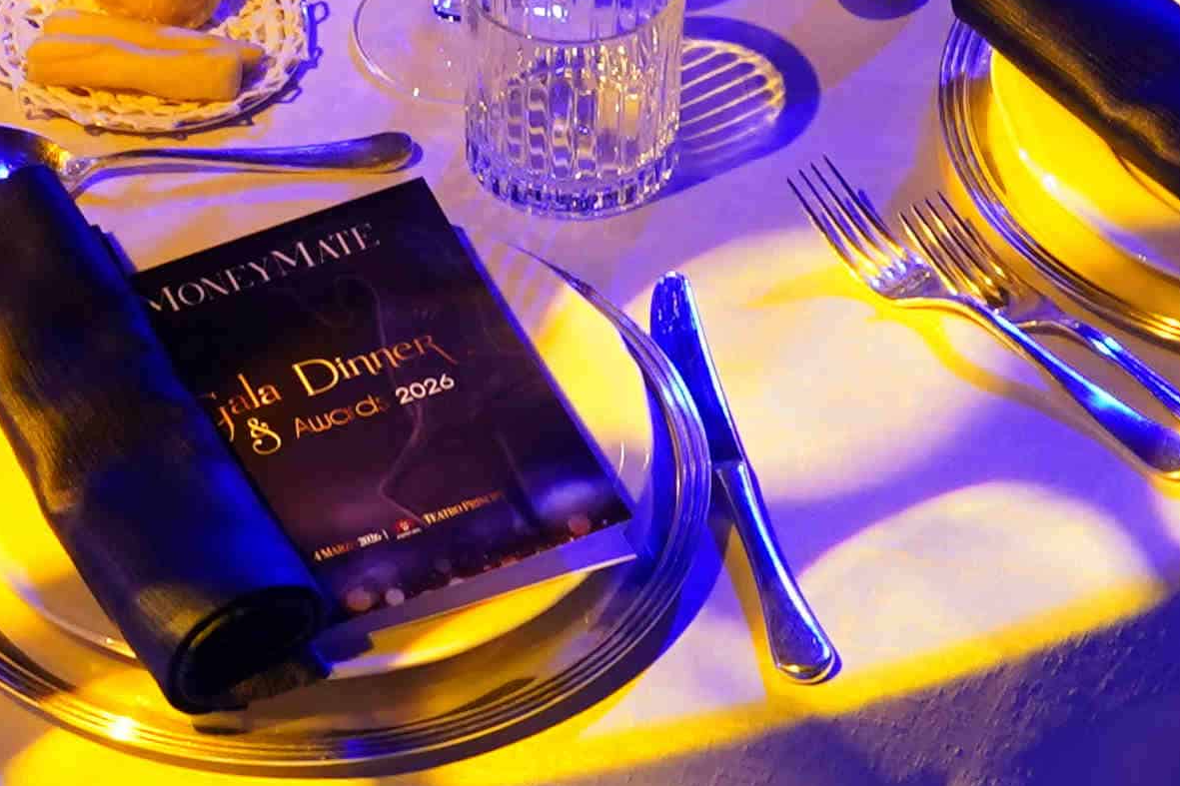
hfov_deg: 6.4
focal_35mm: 320
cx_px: 84
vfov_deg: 4.3
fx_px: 10487
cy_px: -233
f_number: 5.6
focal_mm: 63
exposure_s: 1/60
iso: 2000
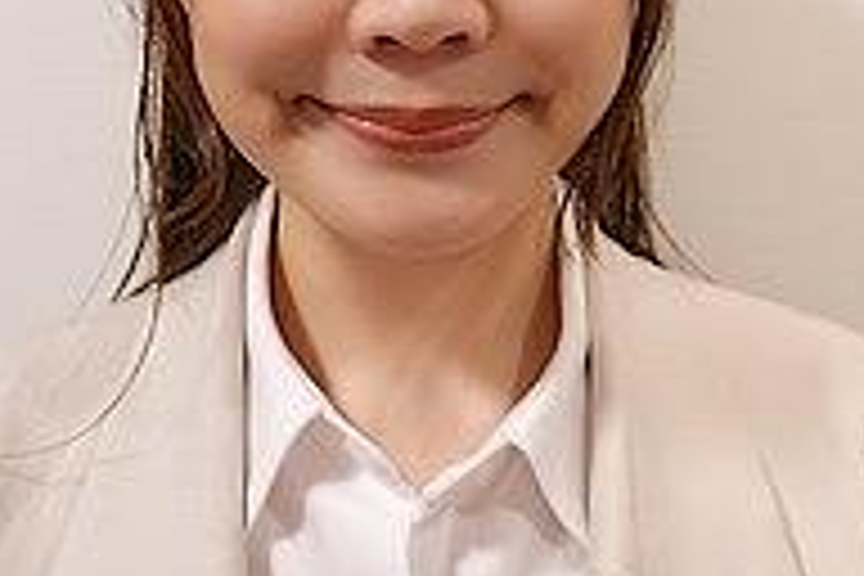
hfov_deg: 46.4
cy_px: 76
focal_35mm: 42
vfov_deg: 30.7
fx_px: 1008
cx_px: 459
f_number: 2
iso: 160
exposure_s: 1/80
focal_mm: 7.18
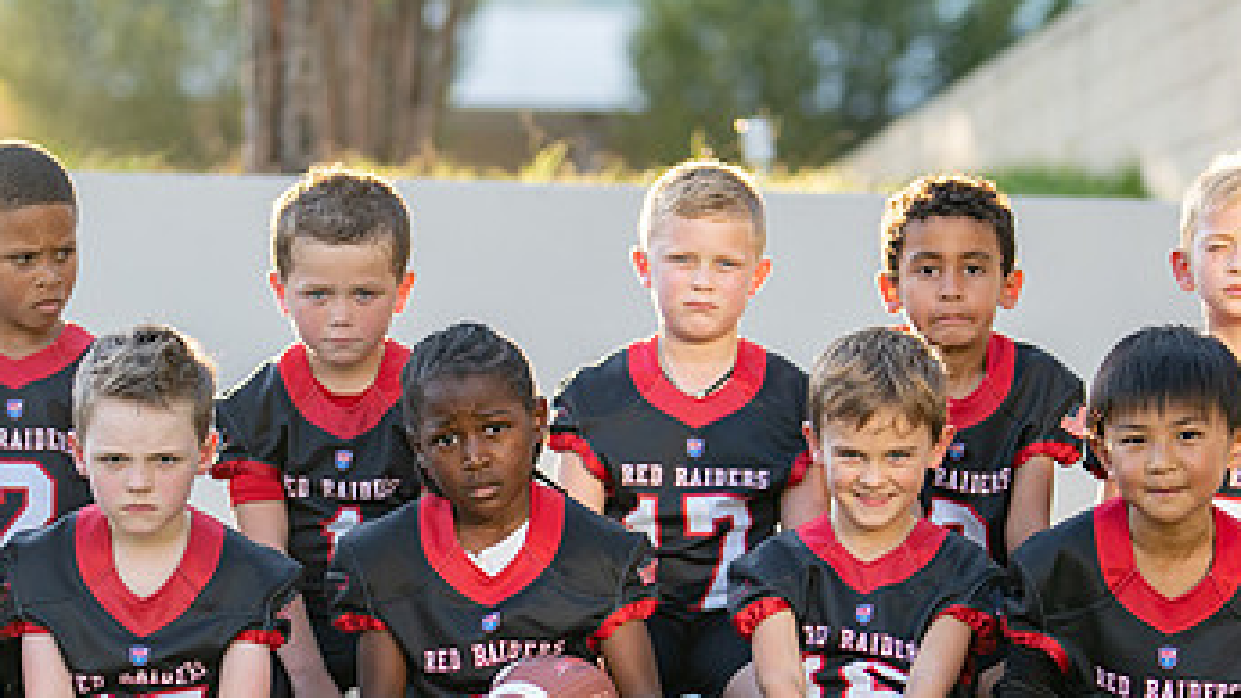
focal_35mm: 142
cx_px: 591
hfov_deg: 15.1
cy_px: 646
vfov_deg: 8.5
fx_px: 4672
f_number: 1.2
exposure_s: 1/1000
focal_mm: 50
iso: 100
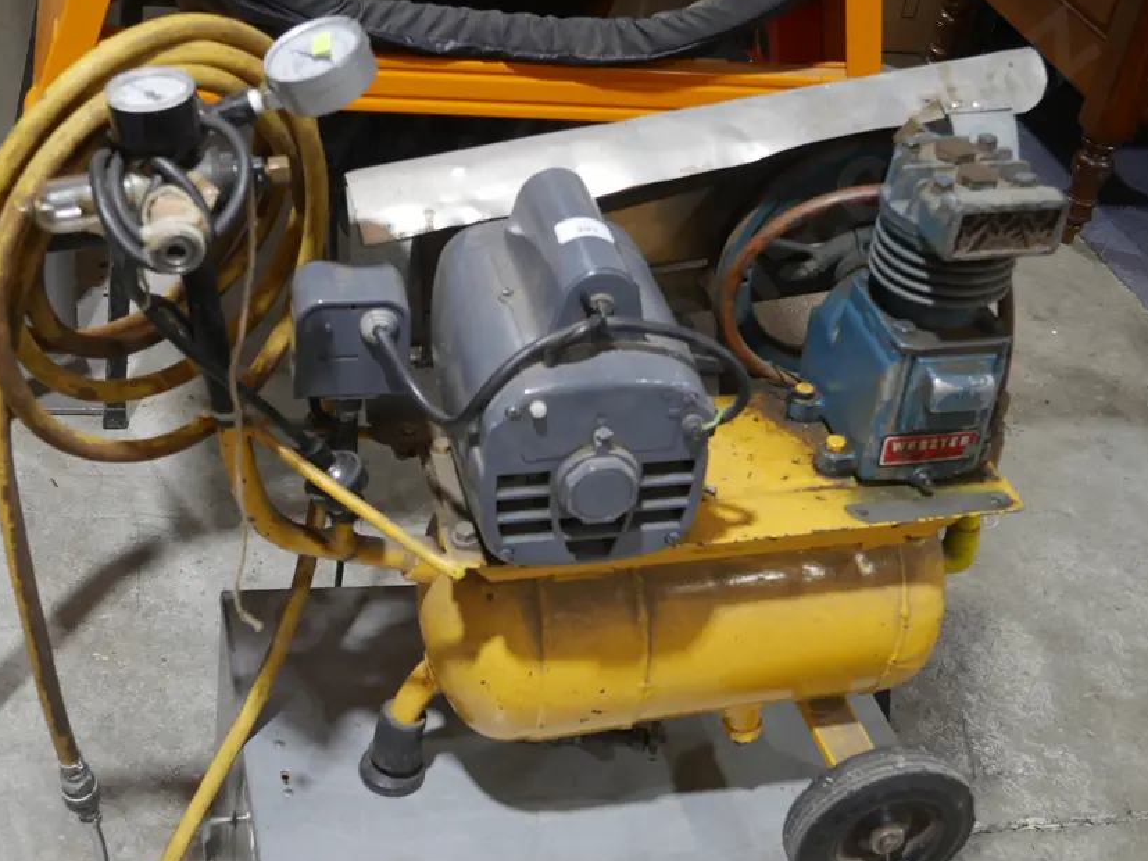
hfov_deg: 36.8
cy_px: 454
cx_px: 514
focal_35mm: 52
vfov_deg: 28.0
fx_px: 1724
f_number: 4.6
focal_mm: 21
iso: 500
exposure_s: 1/60
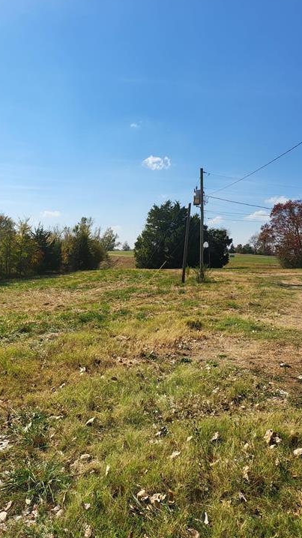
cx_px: 124
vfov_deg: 67.9
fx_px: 399
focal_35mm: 28
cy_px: 266
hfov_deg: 41.3
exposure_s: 1/4064
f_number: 1.8
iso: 40
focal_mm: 5
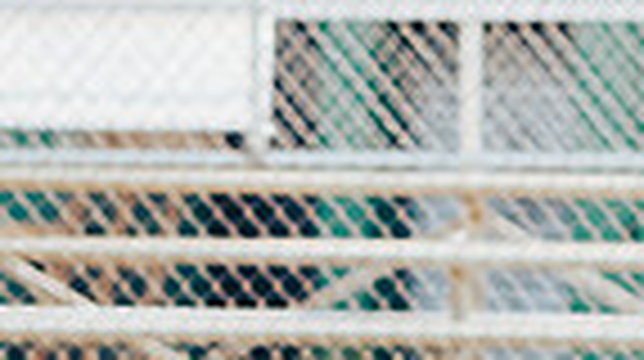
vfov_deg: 4.2
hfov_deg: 7.7
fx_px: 4792
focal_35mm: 281
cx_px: 450
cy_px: 770
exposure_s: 1/800
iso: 160
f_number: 2.8
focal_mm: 85
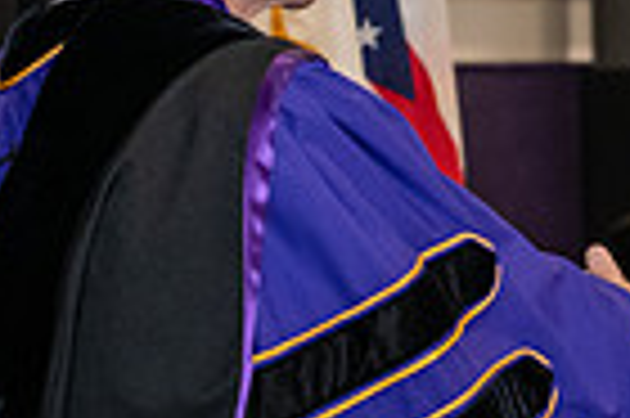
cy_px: -115
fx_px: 5069
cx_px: 670
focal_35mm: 290
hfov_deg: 7.1
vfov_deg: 4.7
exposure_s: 1/200
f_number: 5.6
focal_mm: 70
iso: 2500
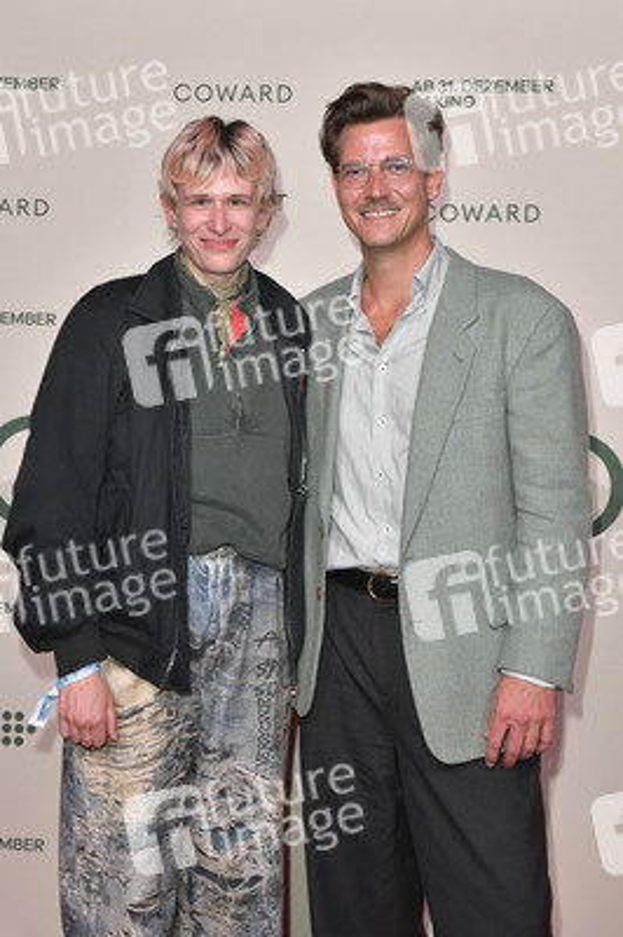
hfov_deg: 29.8
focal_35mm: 45
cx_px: 312
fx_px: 1170
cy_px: 468
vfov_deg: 43.6
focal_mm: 45
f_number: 6.3
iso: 2500
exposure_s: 1/250
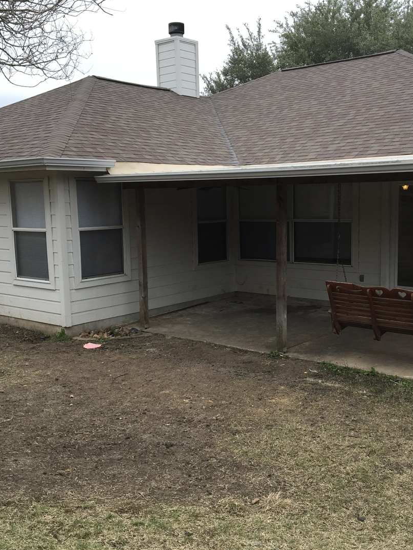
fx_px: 621
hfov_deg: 36.8
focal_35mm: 39
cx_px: 229
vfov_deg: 47.9
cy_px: 275
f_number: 2.2
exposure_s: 1/425
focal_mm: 4.15
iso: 25
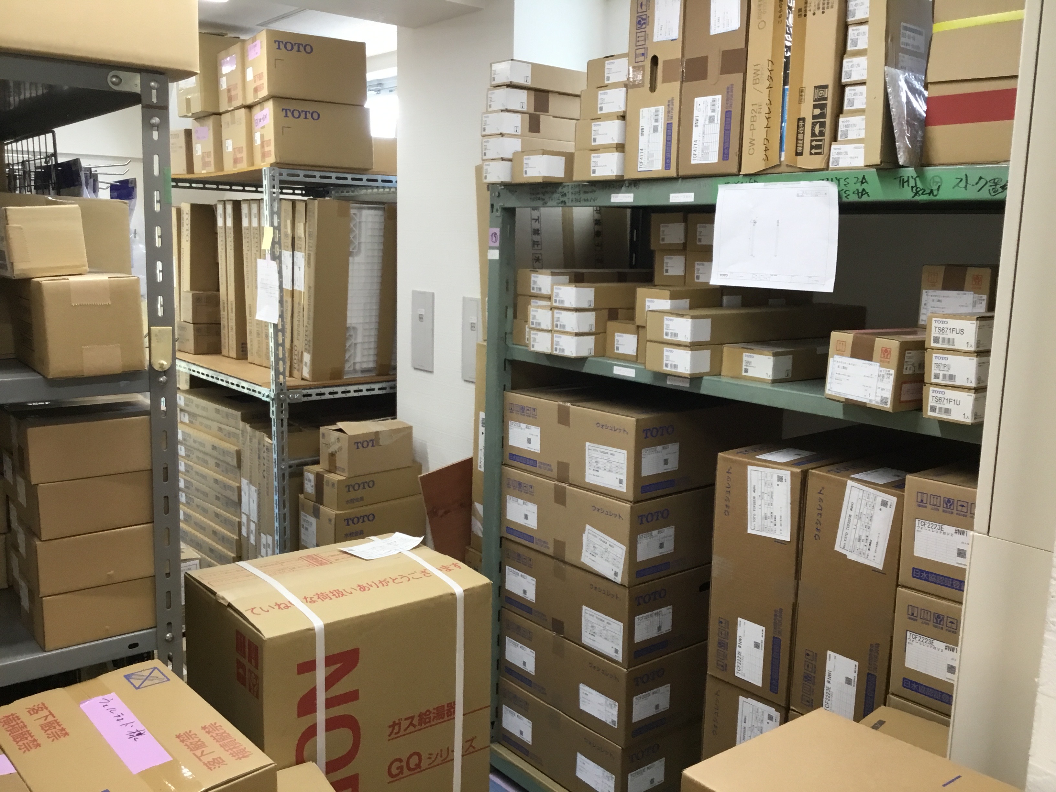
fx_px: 946
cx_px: 528
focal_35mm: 31
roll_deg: -0.8
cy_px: 396
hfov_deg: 58.4
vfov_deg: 45.4
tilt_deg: -8.7
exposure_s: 1/30
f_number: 2.4
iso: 64
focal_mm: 3.3
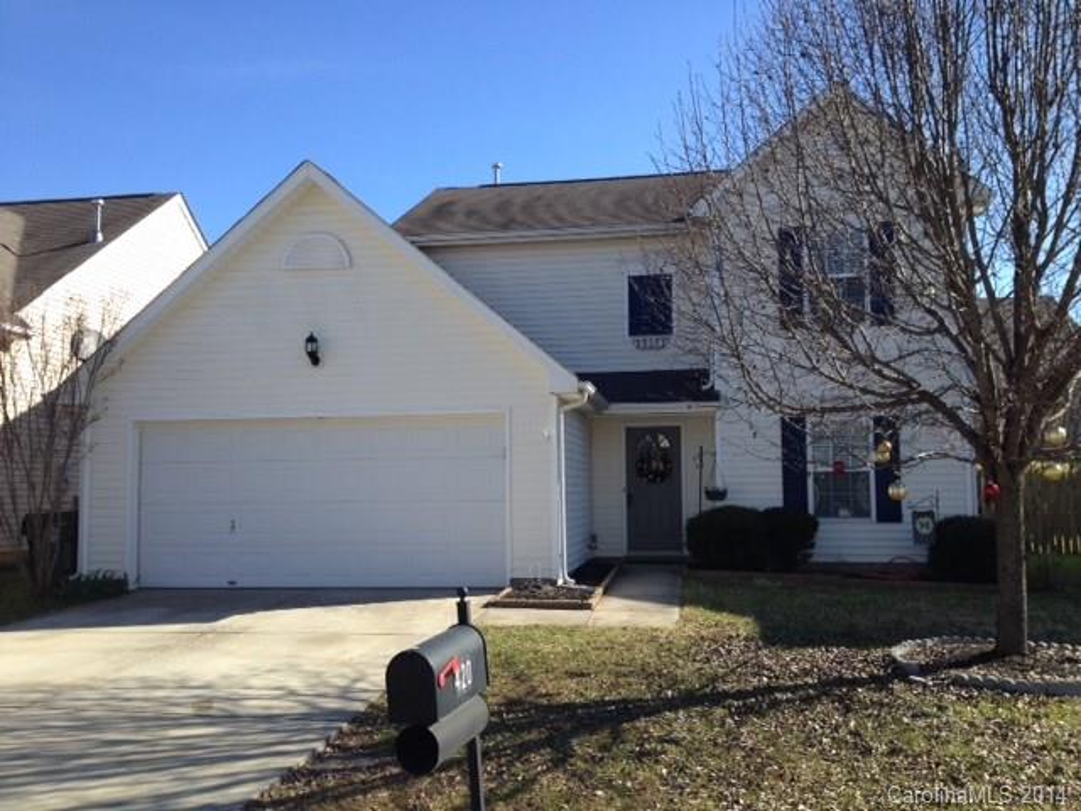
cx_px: 540
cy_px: 406
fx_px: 1093
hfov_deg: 52.6
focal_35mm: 35
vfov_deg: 40.7
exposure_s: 1/1004
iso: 50
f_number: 2.4
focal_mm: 4.28
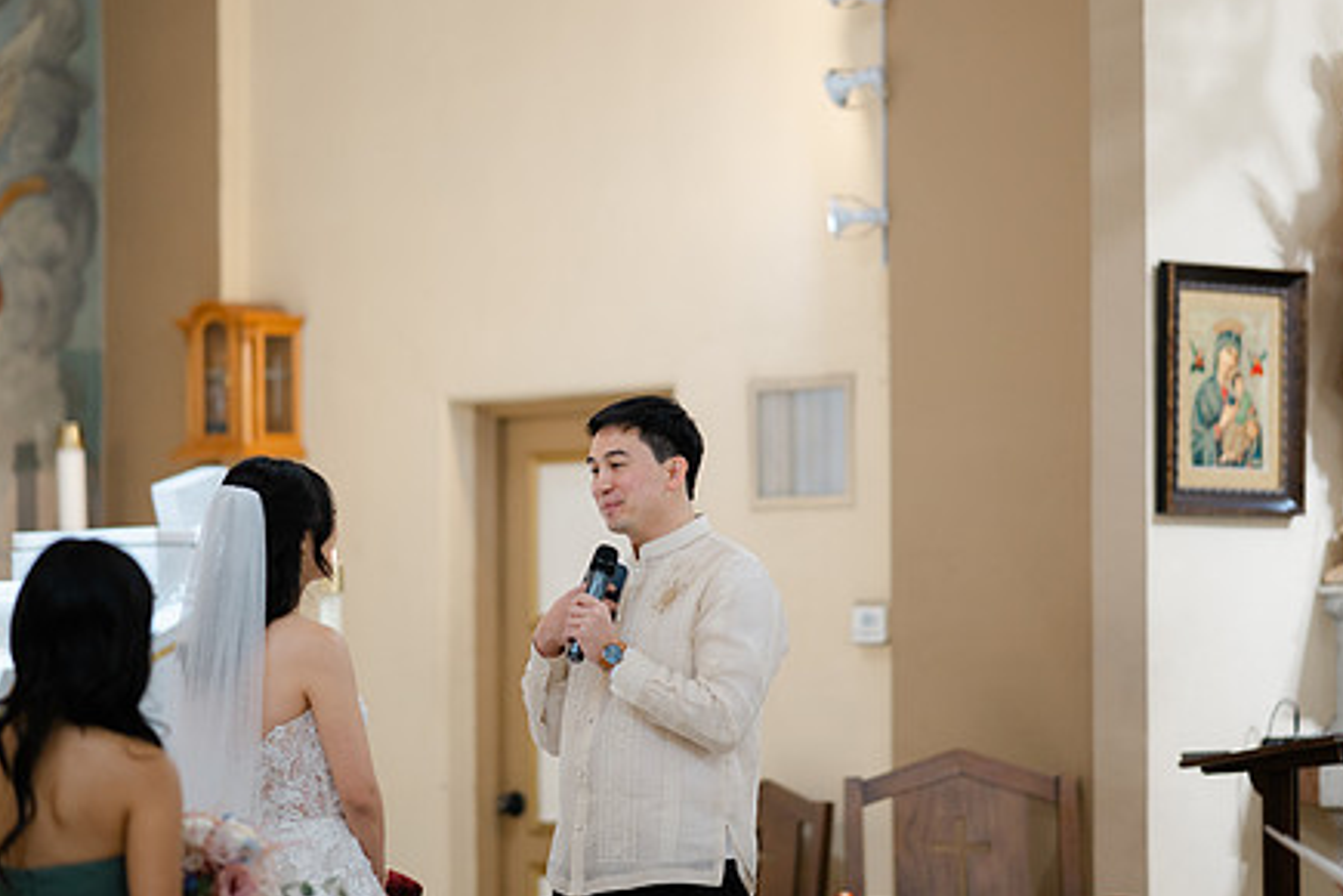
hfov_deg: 14.7
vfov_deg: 9.8
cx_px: 627
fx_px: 5222
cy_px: 385
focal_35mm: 140
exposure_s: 1/100
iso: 400
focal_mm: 105
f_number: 1.4
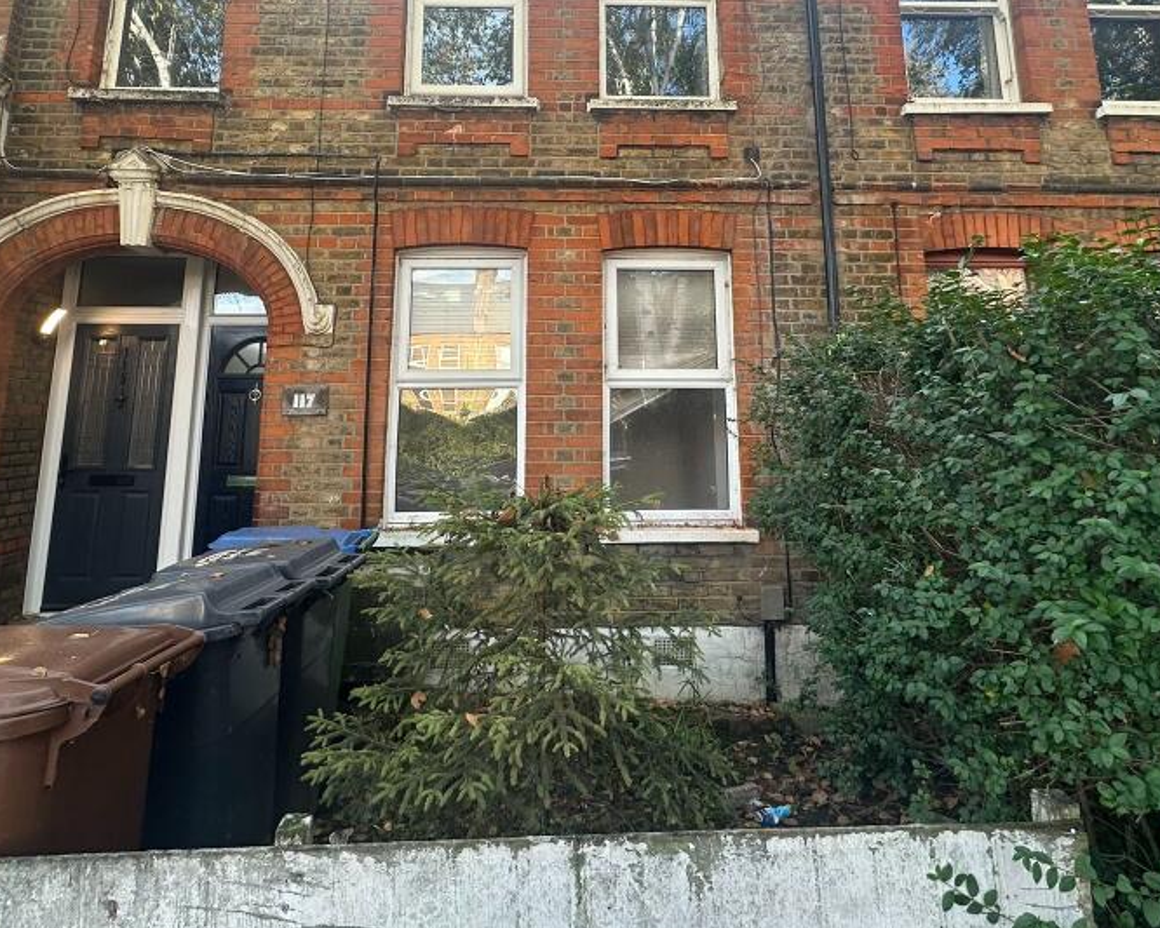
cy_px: 303
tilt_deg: +9.8
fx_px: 721
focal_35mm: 21
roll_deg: -0.4
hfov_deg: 77.6
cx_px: 566
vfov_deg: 63.7
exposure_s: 1/127
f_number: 2.2
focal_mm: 2.22
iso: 40
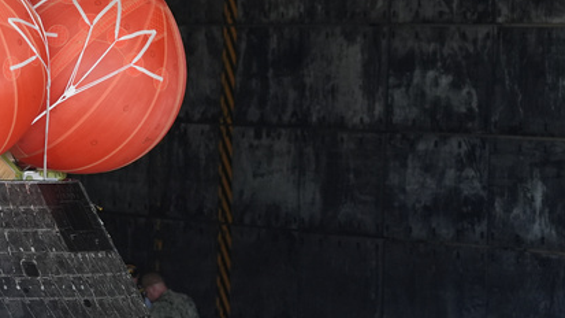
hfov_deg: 6.3
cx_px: -123
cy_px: 293
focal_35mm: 343
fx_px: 5137
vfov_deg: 3.5
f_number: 3.5
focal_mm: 132
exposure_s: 1/1000
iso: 1250
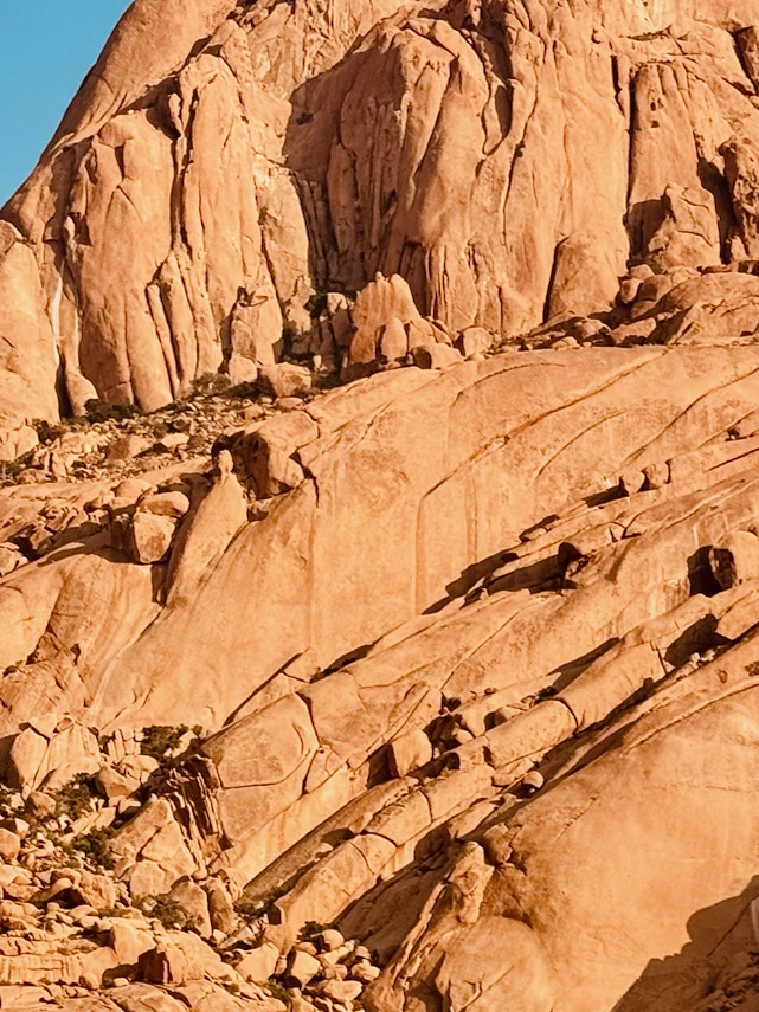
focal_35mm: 115
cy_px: 773
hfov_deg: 12.8
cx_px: 47
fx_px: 3363
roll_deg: +0.2
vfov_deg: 17.0
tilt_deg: +10.7
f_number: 1.78
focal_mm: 6.76
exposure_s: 1/3425
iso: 64
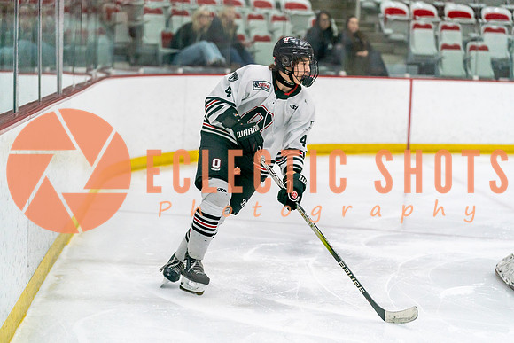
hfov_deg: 17.5
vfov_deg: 11.7
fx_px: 1674
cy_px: 172
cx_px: 257
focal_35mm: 117
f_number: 2.8
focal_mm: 114
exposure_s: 1/1250
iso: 3200
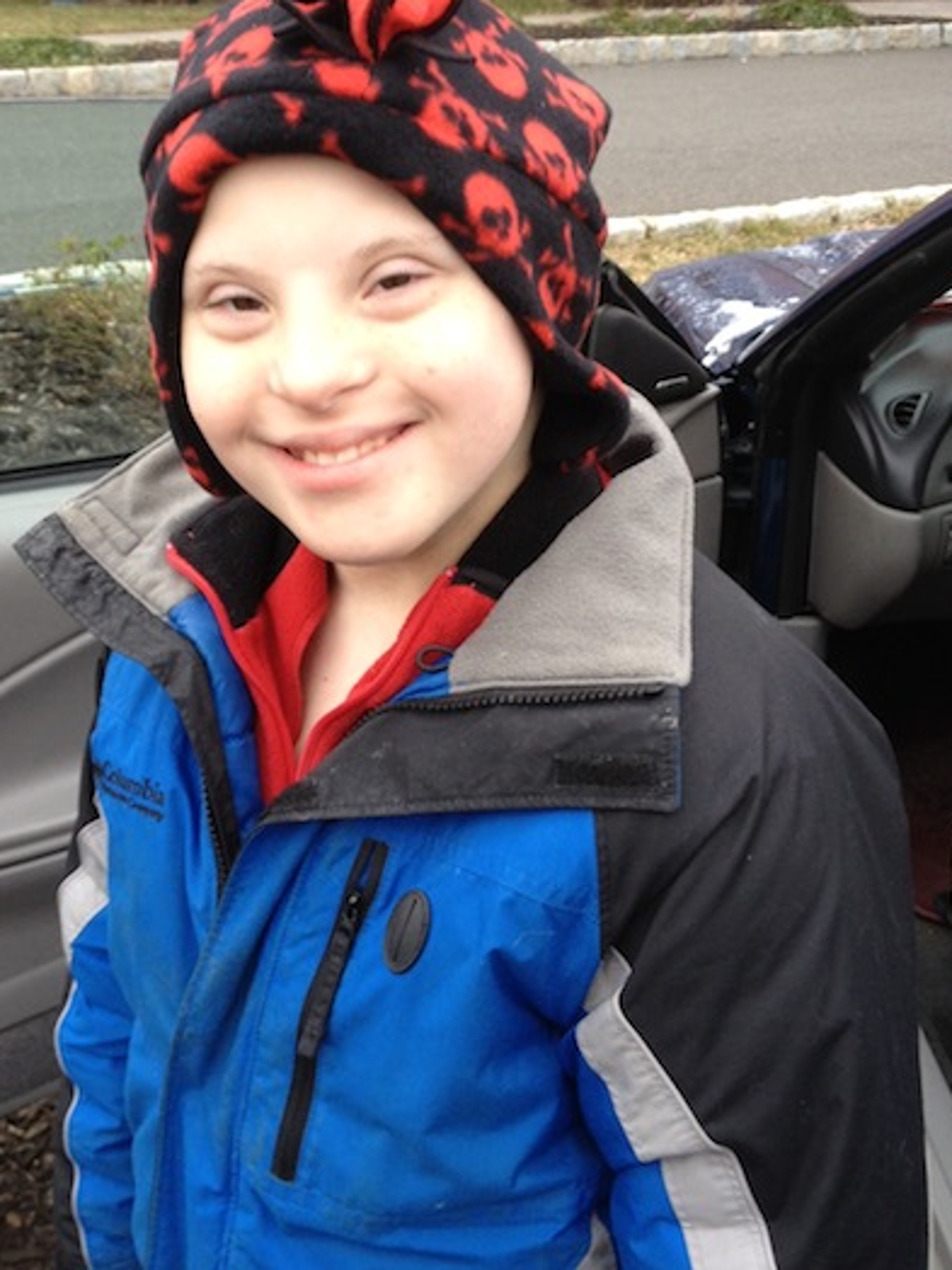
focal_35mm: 49
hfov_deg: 29.6
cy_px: 532
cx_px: 409
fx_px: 1797
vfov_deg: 38.8
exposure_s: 1/60
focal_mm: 4.28
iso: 80
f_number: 2.4
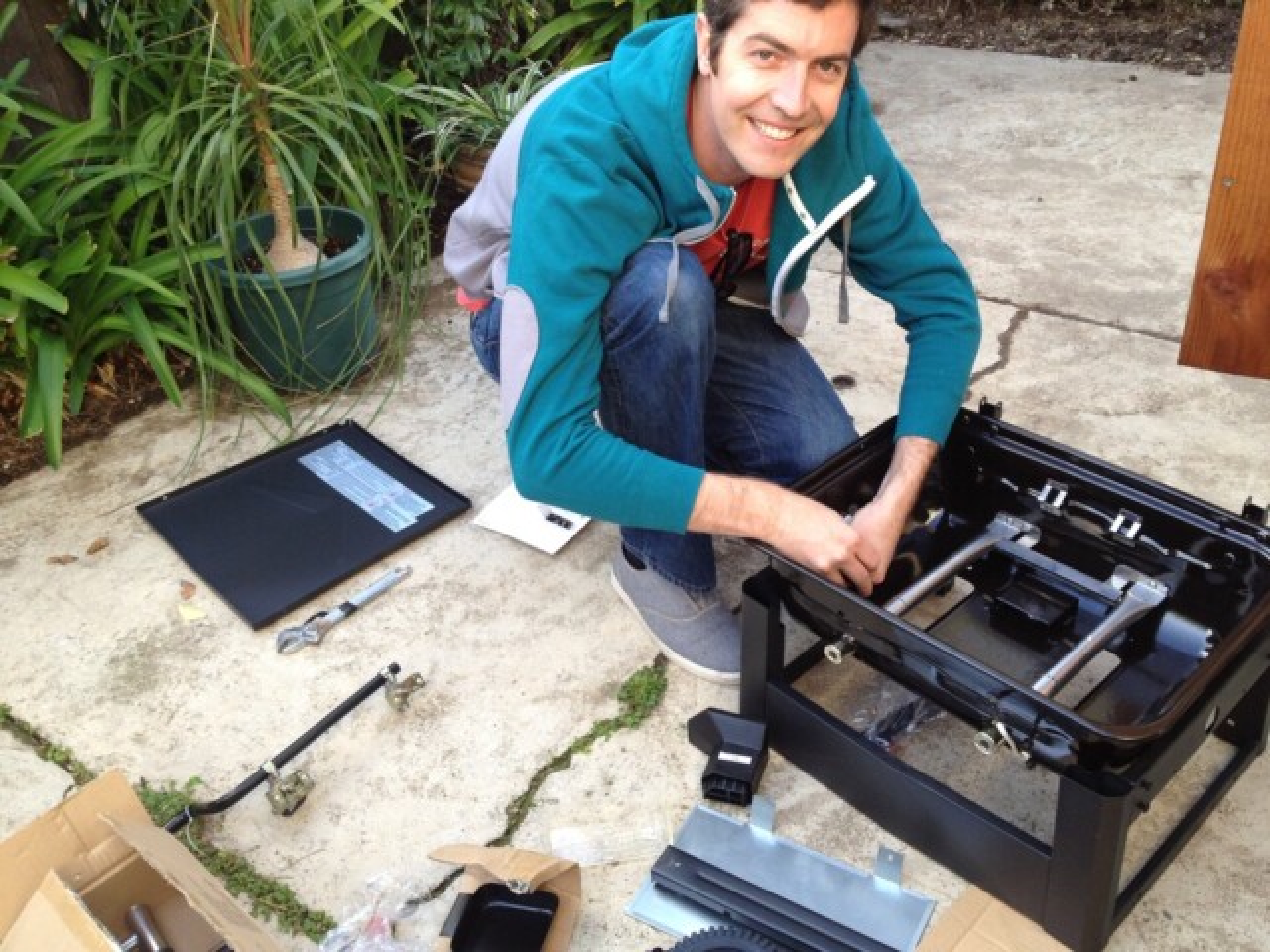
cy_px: 476
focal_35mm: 35
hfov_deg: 52.6
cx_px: 635
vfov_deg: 40.7
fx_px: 1284
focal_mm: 4.28
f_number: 2.4
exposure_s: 1/120
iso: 100
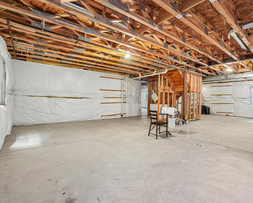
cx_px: 151
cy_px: 102
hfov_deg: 88.5
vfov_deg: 77.0
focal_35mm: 17
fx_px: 127
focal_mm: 10
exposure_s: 1.3
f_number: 8
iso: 125
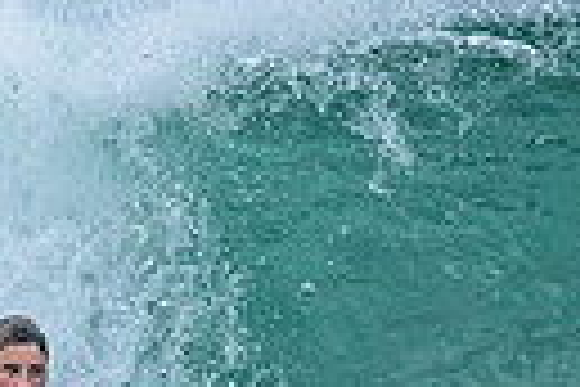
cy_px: 415
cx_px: -28
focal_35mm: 4947
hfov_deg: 0.4
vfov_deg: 0.3
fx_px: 79695
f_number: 6.3
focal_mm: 800
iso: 500
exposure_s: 1/2000
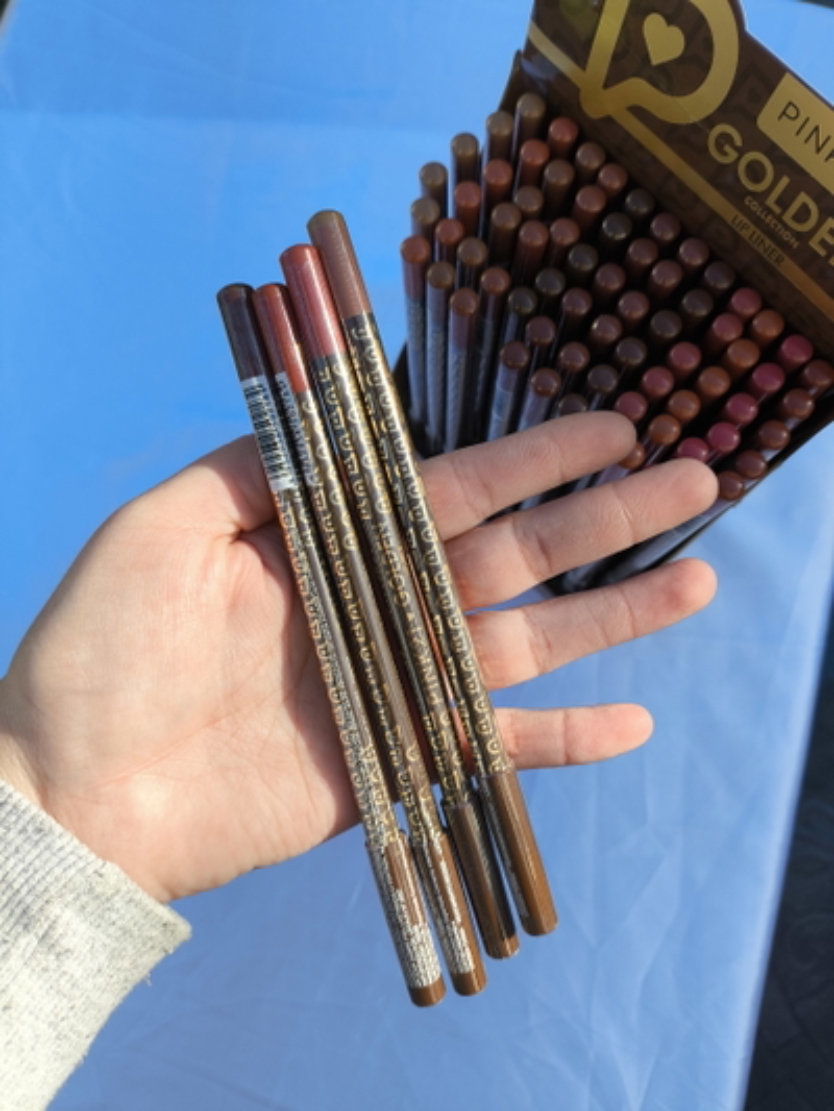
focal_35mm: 25
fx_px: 803
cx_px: 417
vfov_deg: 69.4
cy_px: 556
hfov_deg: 54.9
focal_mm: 4.71
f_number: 1.7
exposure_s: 1/854
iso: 50
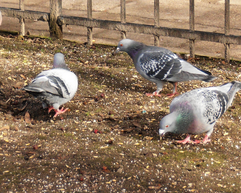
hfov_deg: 7.4
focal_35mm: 262
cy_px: 65
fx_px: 1869
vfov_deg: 5.9
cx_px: 70
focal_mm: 24.39
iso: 125
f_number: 5.8
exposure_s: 1/60
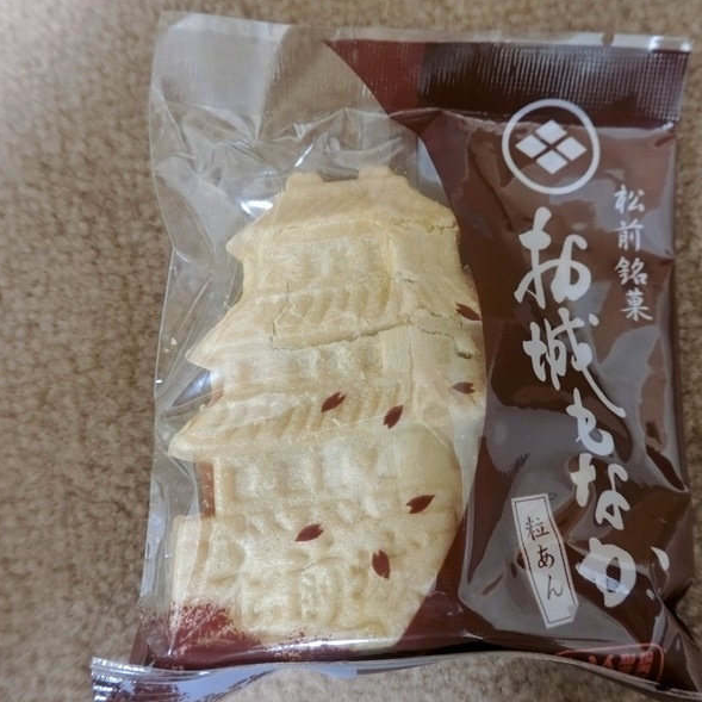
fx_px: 688
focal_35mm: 30
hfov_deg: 53.7
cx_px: 416
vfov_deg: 54.0
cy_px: 354
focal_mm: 5.4
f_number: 2.8
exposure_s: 1/8
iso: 250
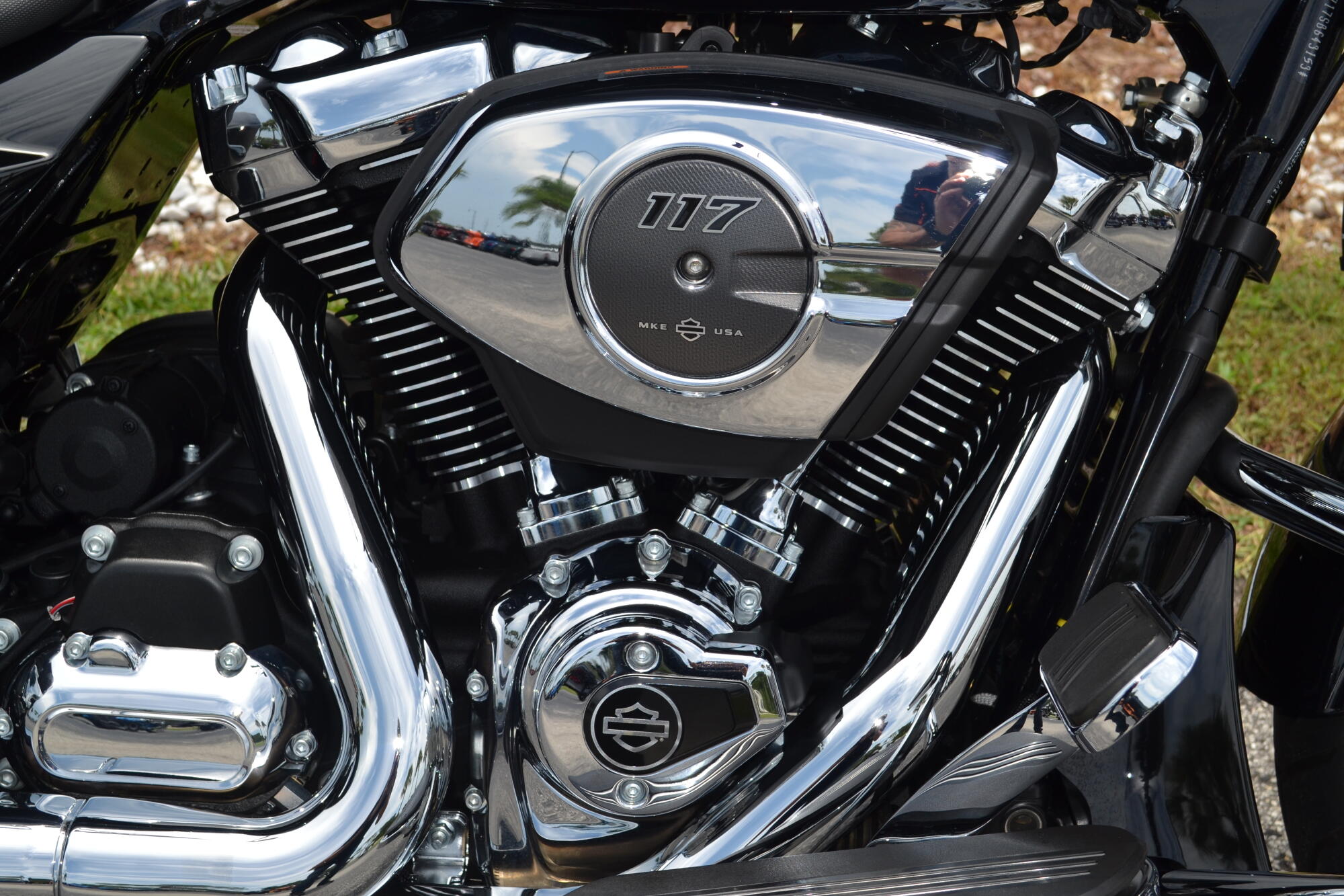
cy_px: 448
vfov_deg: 26.5
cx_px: 672
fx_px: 1904
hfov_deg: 38.9
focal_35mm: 51
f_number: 8
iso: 100
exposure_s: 1/200
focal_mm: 34
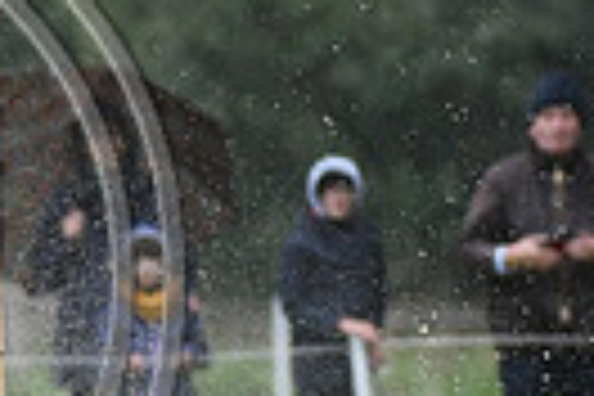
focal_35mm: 1320
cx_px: -328
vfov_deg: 1.0
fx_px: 21778
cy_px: 214
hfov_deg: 1.6
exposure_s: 1/1250
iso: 1250
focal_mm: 200
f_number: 4.5
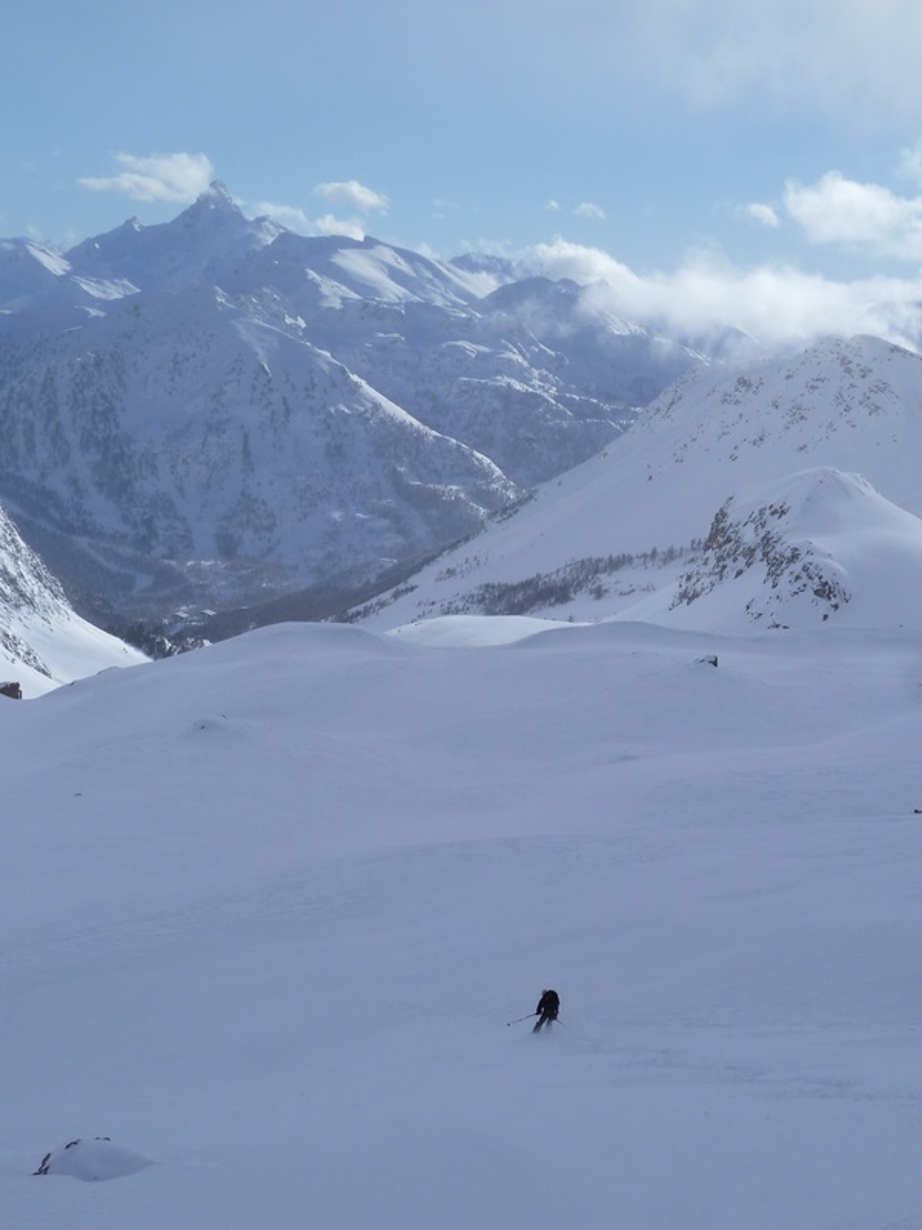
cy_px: 615
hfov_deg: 23.3
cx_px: 461
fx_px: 2237
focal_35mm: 63
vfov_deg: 30.7
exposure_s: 1/1000
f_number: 5.6
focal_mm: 10.3
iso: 80
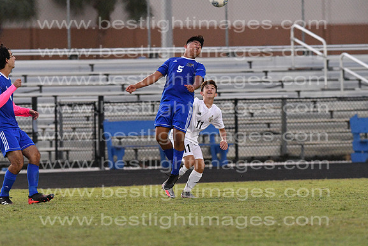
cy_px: 123
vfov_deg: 3.0
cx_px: 185
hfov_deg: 4.6
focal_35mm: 453
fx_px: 4630
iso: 6400
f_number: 4
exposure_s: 1/800
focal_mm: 300
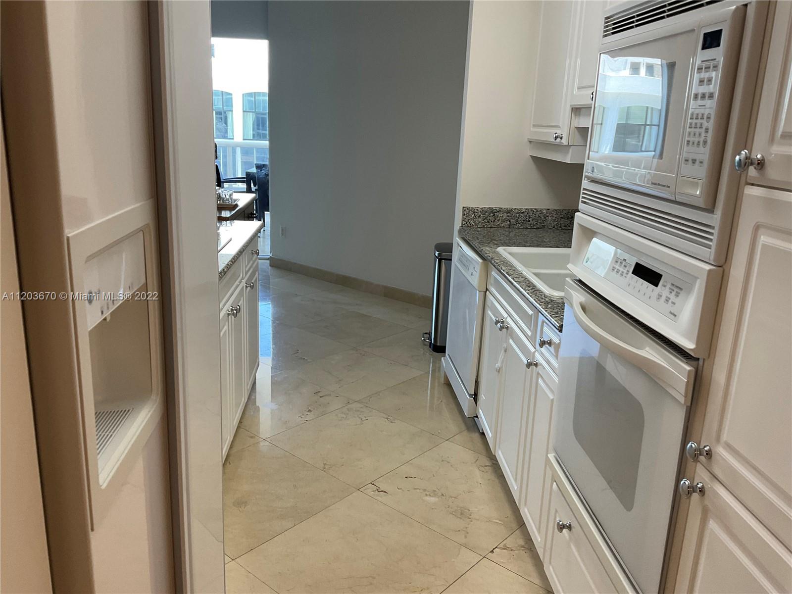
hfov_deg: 61.7
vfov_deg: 48.2
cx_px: 396
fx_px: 664
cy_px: 297
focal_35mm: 29
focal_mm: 3
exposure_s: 1/60
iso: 50
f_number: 1.8
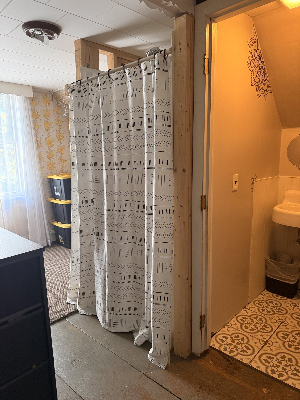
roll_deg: +3.9
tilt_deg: -8.7
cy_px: 200
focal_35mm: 24
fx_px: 277
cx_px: 150
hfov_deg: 56.8
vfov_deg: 71.6
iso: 250
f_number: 1.78
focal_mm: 6.76
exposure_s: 1/60
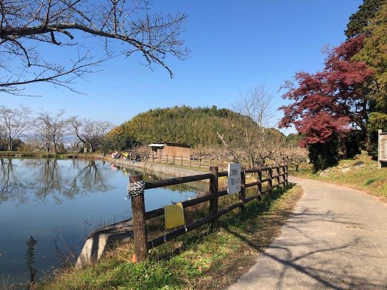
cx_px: 194
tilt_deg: +0.3
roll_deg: -1.2
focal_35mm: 28
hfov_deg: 63.4
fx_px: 313
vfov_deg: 49.7
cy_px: 145
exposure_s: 1/1600
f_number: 1.8
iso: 20
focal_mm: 3.99
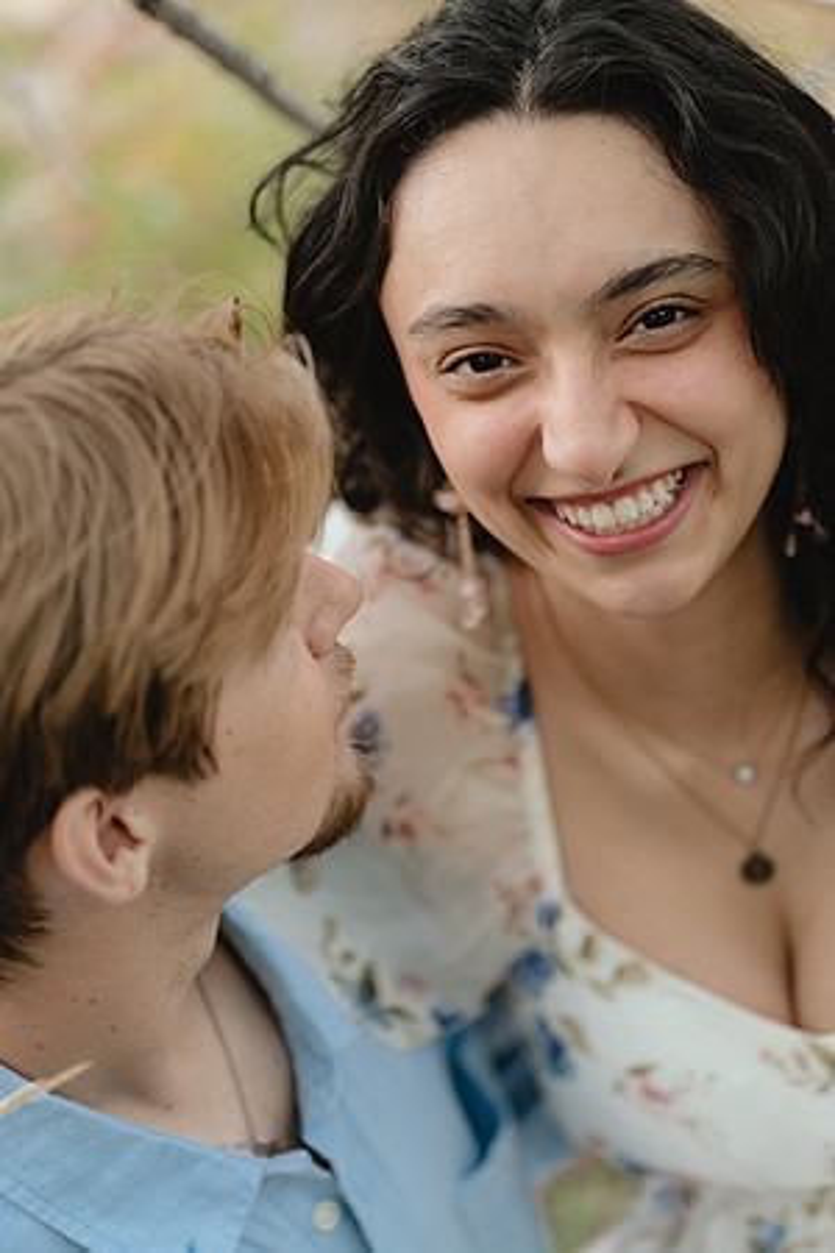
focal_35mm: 85
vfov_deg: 23.9
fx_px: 2957
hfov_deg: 16.1
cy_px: 626
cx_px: 418
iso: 800
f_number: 2.5
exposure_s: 1/160
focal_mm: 85
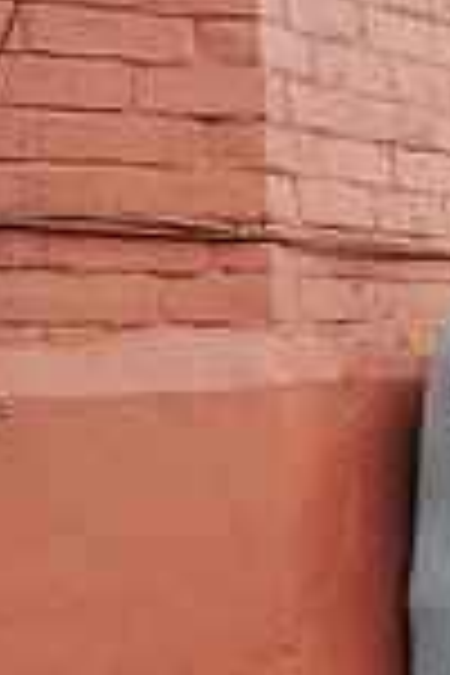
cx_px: 652
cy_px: 504
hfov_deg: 12.5
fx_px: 1969
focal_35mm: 105
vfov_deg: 19.3
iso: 640
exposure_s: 1/800
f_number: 3.5
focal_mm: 35
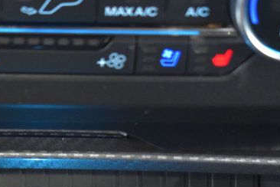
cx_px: 56
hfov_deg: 13.5
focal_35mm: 151
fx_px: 1174
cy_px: 231
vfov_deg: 9.0
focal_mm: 36
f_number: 5
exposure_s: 1/15
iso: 1600
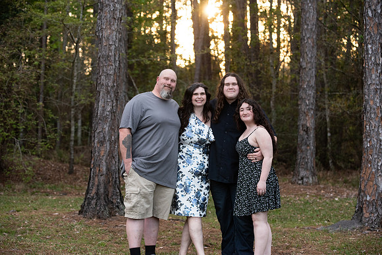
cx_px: 191
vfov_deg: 16.1
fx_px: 902
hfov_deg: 23.9
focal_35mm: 85
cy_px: 128
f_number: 3.5
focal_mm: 85
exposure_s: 1/320
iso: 1000
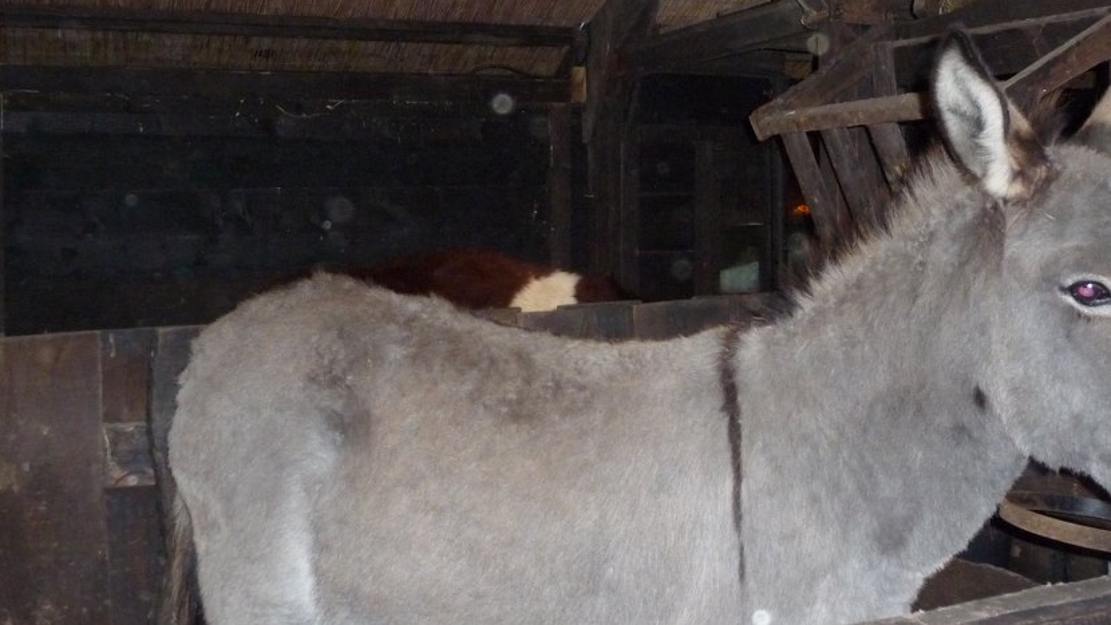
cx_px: 622
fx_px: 1267
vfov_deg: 27.6
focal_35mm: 43
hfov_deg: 47.3
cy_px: 219
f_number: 3.5
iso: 640
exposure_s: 1/200
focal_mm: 5.3
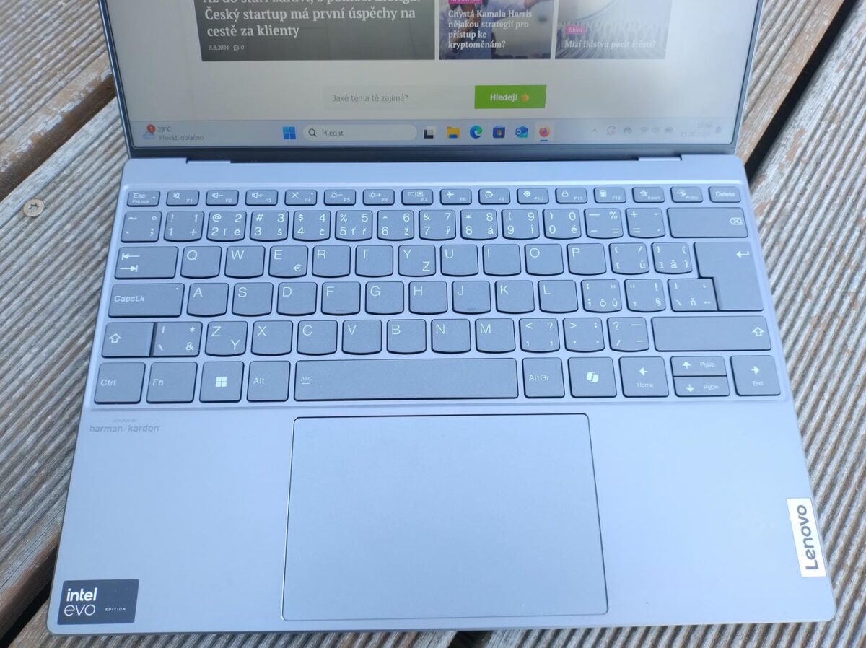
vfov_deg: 54.8
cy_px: 324
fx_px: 625
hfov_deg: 69.4
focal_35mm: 25
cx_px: 433
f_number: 1.7
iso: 149
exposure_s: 1/100
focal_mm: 4.71
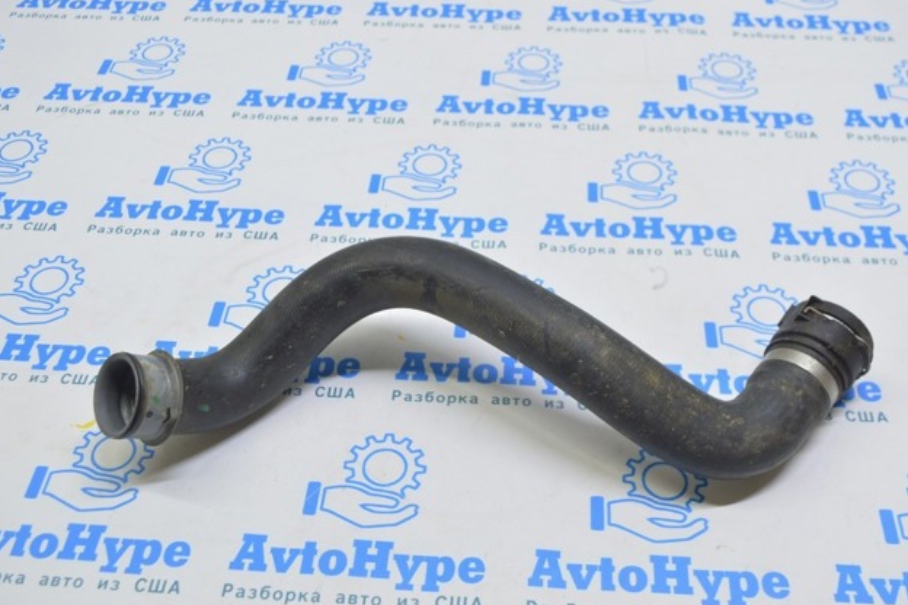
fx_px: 1047
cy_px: 308
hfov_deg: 46.9
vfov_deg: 32.2
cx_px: 463
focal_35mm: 42
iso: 400
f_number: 5.6
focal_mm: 27
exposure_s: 1/20
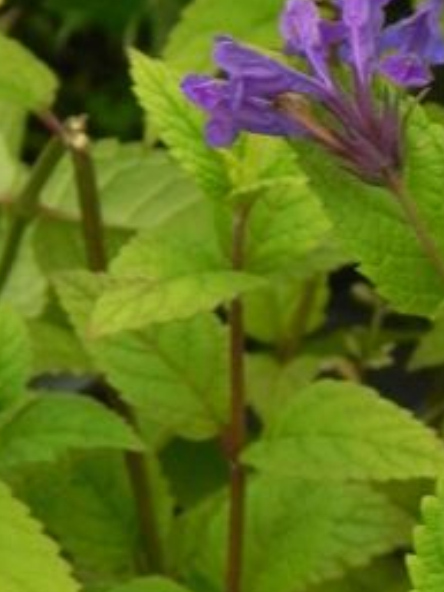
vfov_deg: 3.0
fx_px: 11278
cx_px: 76
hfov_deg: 2.3
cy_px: 129
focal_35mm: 660
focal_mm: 37.7
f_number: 5
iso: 160
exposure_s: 1/40
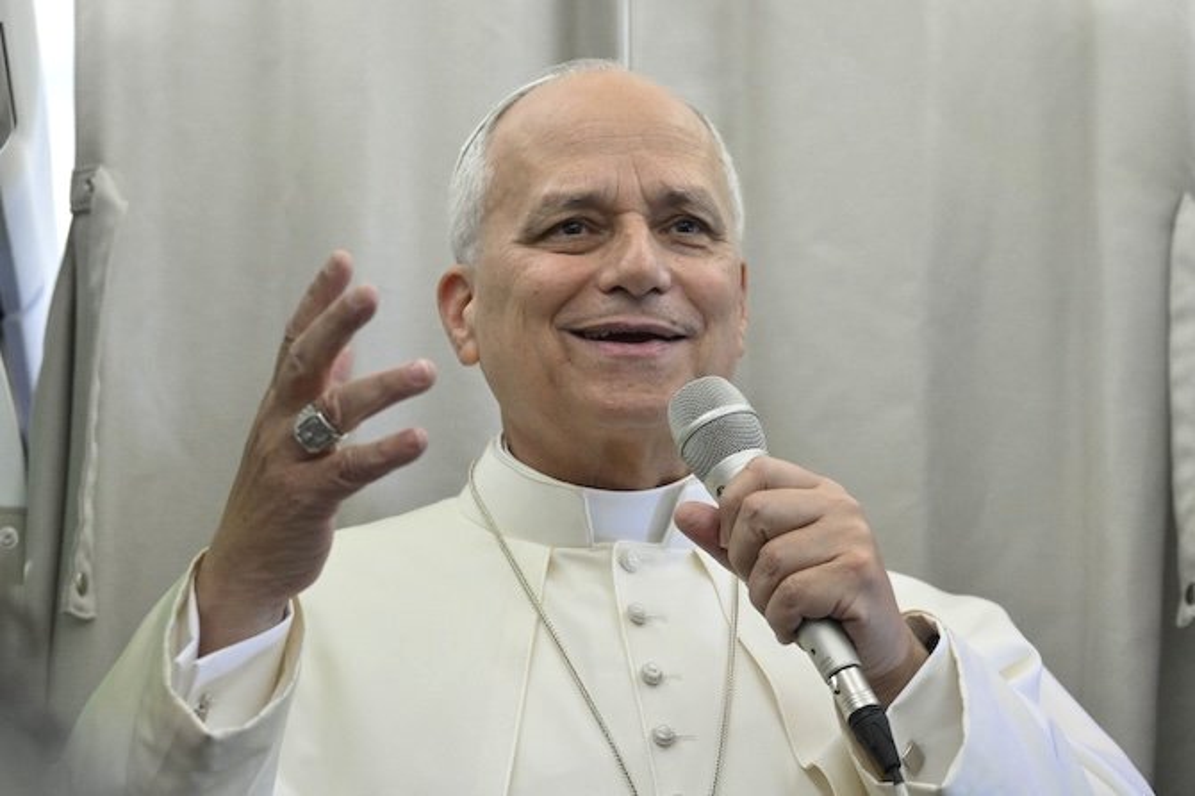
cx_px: 598
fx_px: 3218
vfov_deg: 14.1
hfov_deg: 21.0
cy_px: 398
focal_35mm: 97
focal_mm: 65
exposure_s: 1/400
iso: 2500
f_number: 3.5
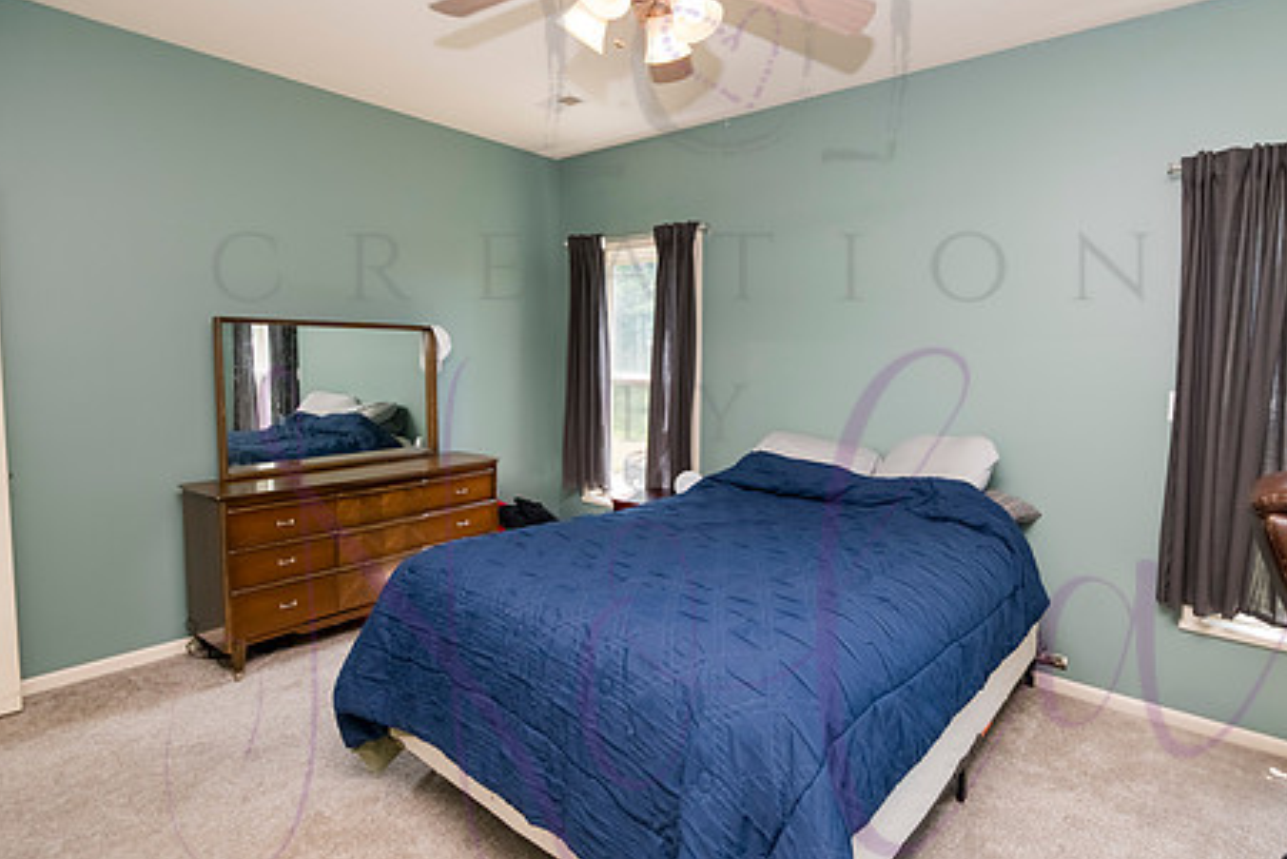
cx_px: 736
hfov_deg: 89.4
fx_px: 644
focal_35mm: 18
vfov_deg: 67.4
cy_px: 407
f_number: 4
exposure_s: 1/320
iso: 800
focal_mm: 14
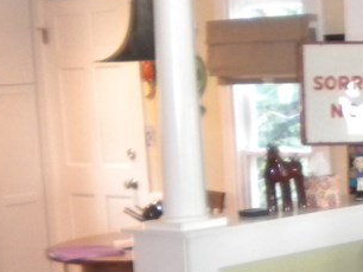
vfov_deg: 12.6
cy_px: 214
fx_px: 1228
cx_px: 542
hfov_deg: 15.5
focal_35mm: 117
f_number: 3.1
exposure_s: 1/30
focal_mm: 6.3
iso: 400
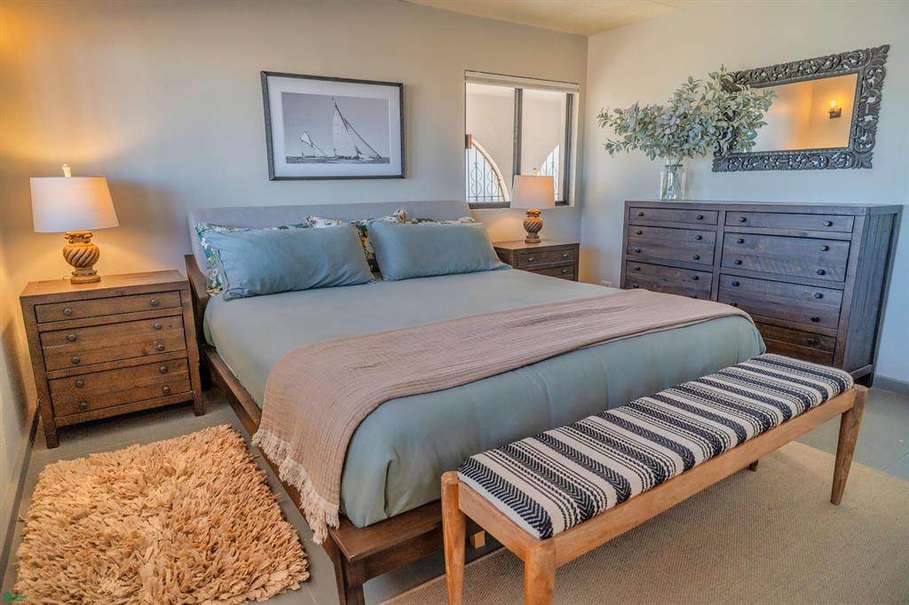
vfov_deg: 61.9
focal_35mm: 20
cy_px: 302
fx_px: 505
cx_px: 454
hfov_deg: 84.0
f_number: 2.8
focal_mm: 20
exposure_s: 1/400
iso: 640
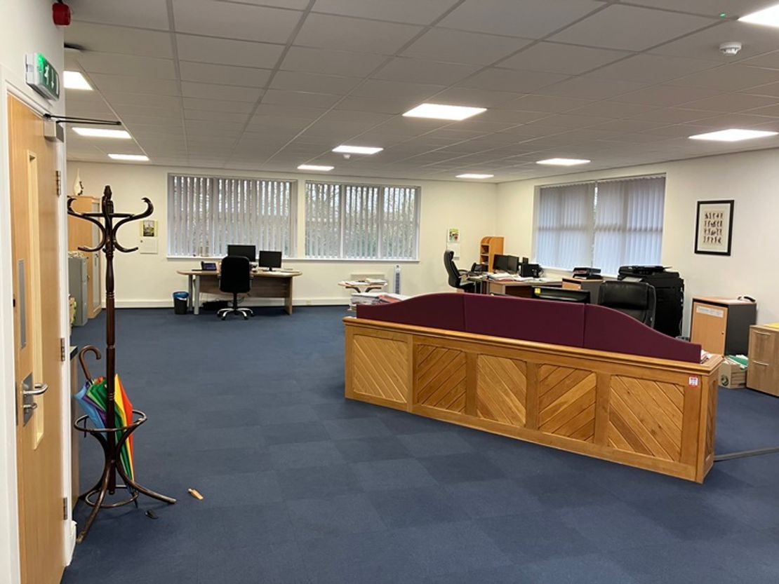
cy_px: 292
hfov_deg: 63.4
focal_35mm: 28
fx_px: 630
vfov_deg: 49.8
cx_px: 390
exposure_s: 1/50
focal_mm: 3.99
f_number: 1.8
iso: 125
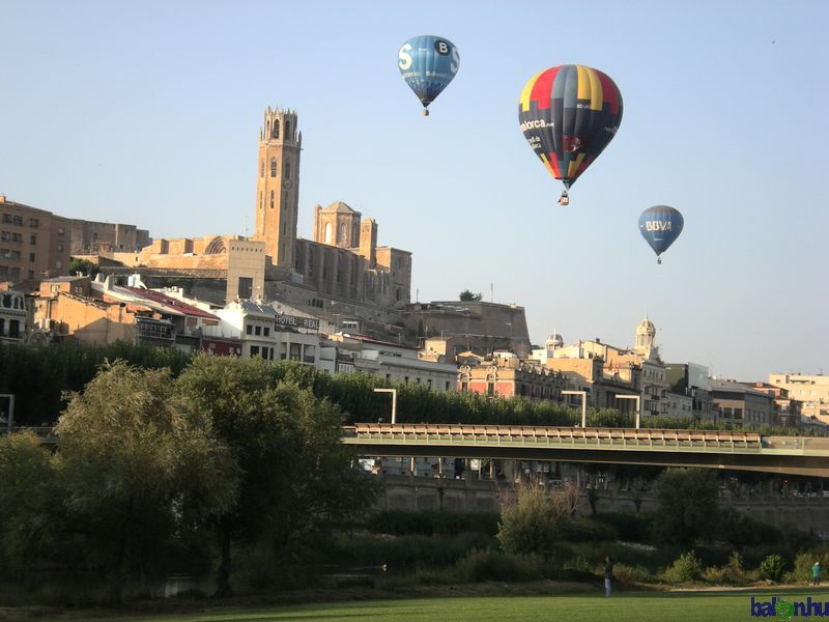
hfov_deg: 22.5
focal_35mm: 87
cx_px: 414
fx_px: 2084
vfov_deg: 17.0
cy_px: 311
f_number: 5.1
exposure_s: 1/132
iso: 50
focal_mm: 14.3
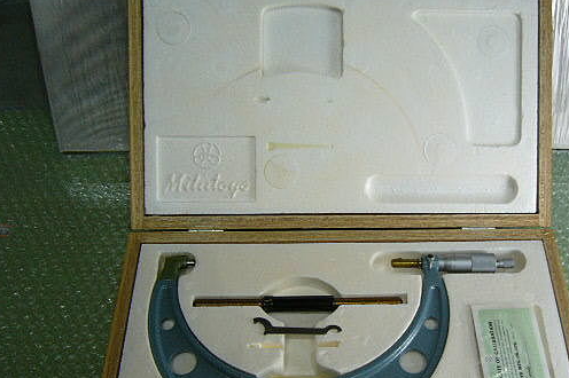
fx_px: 742
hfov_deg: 41.6
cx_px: 356
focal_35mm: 47
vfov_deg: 28.5
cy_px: 226
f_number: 2.8
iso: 100
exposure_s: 1/30
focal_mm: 5.8
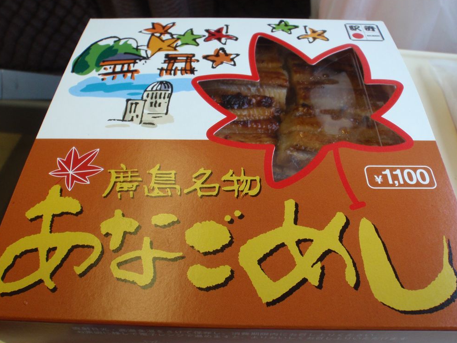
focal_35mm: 29
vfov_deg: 48.2
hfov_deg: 61.7
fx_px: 383
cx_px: 231
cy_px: 171
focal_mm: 5
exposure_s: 1/30
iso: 125
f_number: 3.5
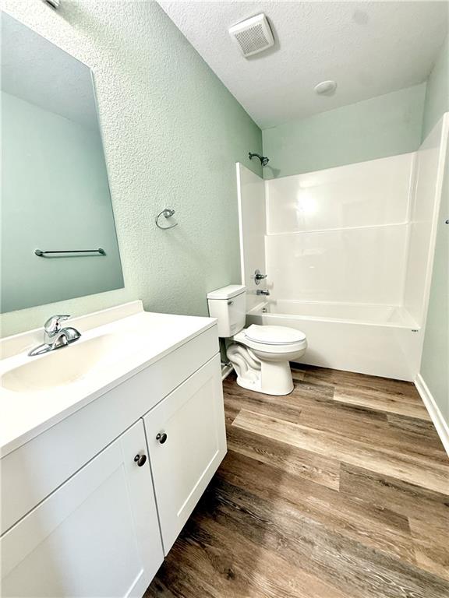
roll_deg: +3.2
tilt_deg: -10.8
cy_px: 299
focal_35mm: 14
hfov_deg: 85.7
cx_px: 224
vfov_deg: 102.1
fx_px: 242
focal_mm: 2.22
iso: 250
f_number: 2.2
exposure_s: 1/60
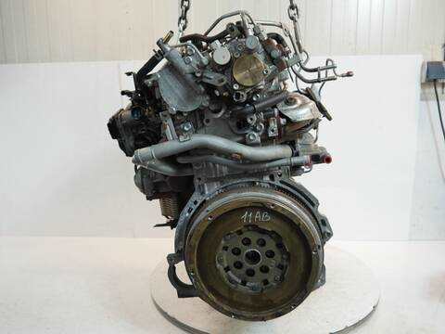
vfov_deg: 49.7
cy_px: 167
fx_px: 360
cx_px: 222
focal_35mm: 28
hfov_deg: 63.4
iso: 320
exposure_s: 1/60
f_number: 3.5
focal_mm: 14
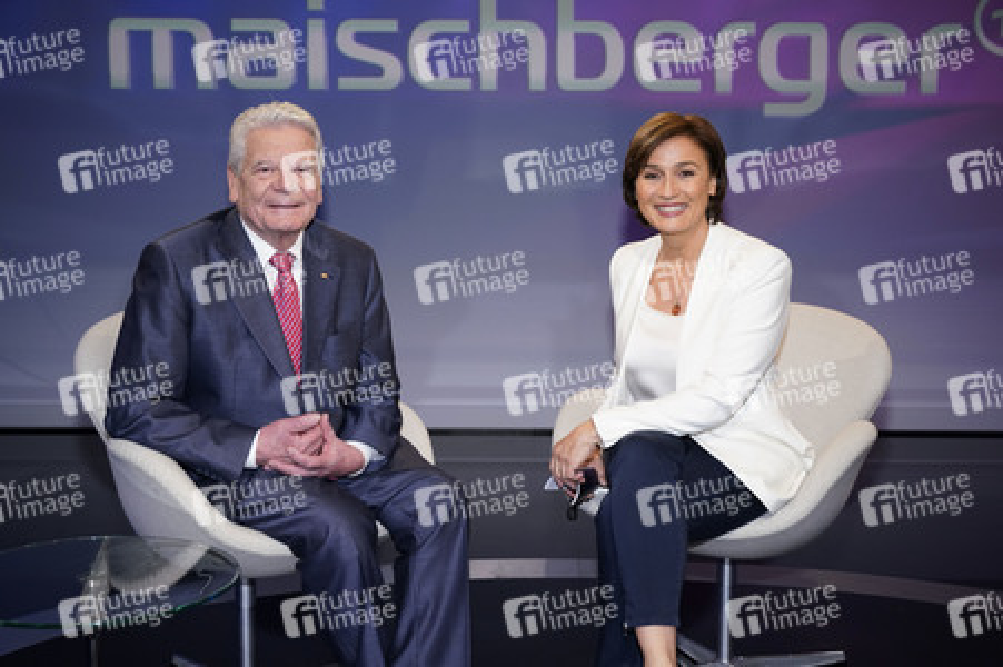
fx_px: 1086
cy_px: 334
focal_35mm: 39
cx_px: 502
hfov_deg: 49.6
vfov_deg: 34.2
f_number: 5
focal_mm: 39
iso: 2000
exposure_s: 1/160
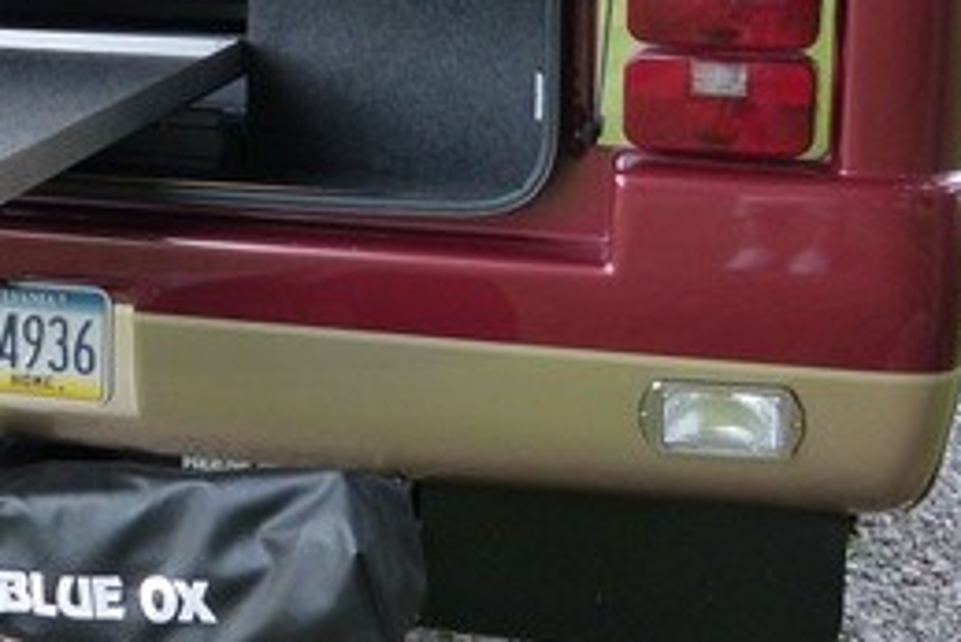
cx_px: 0
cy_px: 11
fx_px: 2243
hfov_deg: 23.2
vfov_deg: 16.0
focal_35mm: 84
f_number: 3
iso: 250
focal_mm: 5.9
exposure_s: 1/60
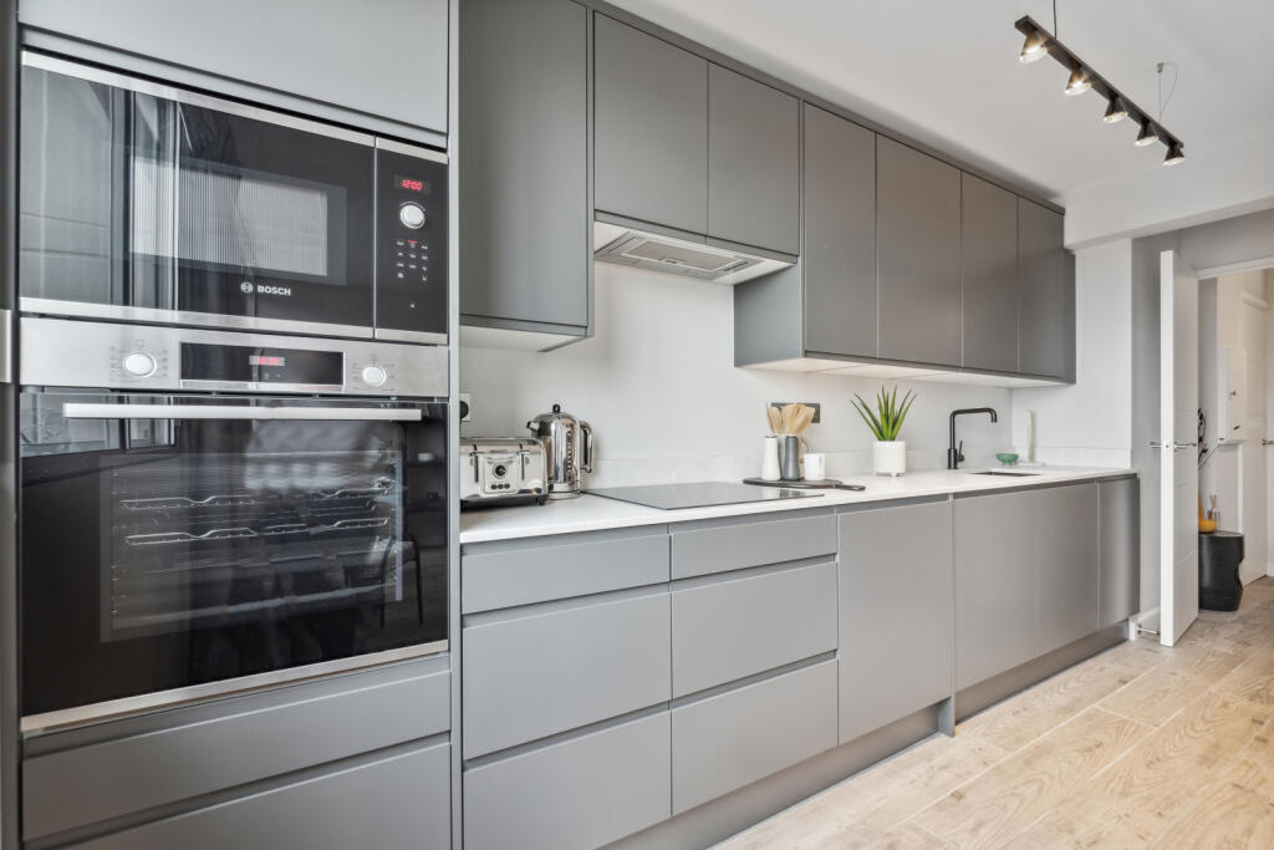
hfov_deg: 96.7
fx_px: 566
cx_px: 637
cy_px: 425
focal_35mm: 16
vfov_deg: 73.8
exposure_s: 1/8
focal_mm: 16
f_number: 11
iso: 400
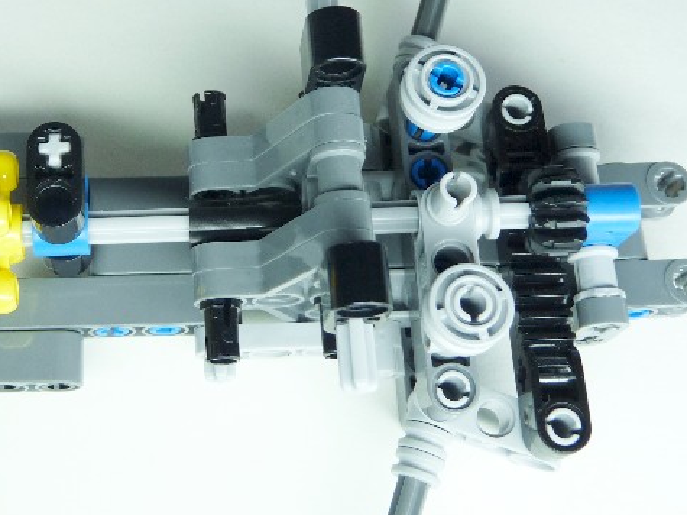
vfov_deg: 24.5
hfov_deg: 32.2
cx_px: 181
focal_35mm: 59
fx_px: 1171
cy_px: 119
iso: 100
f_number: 3
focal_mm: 6.2
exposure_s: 1/50
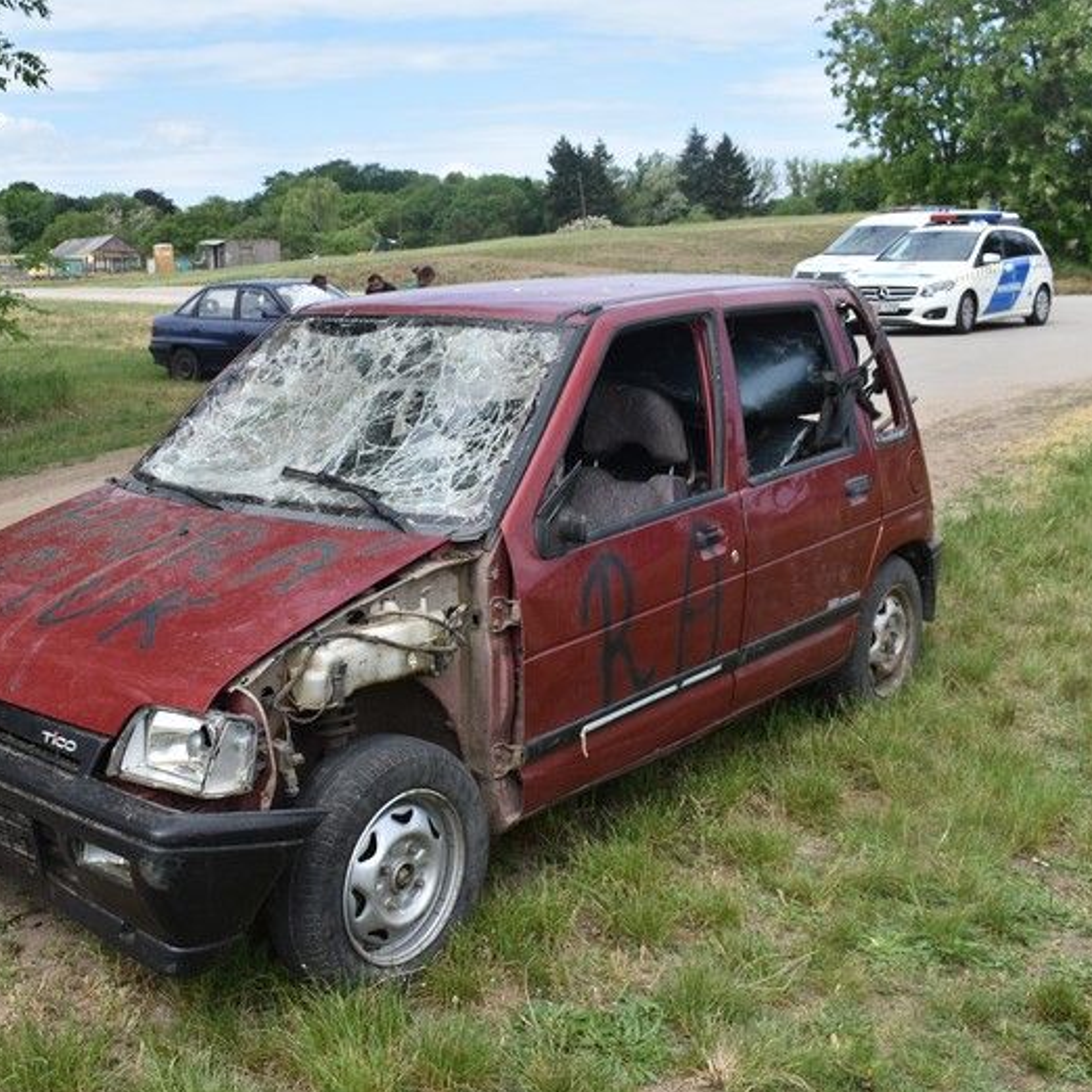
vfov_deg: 39.2
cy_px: 553
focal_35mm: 43
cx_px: 389
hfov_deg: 38.8
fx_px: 1535
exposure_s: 1/320
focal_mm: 22
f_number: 9
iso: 200
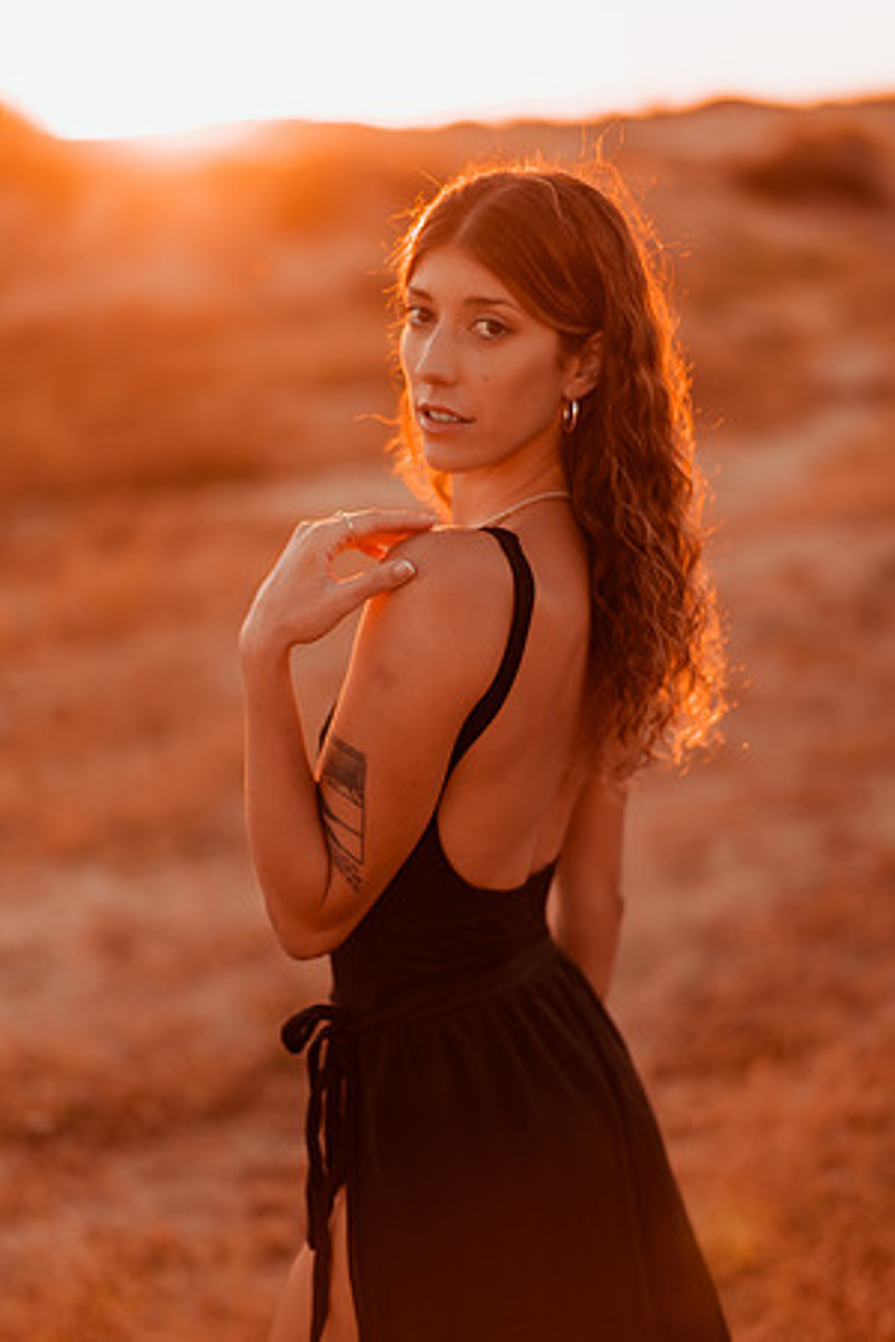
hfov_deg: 23.4
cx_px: 448
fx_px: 2163
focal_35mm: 58
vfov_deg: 34.5
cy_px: 671
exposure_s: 1/1600
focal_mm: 58
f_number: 1.4
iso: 100
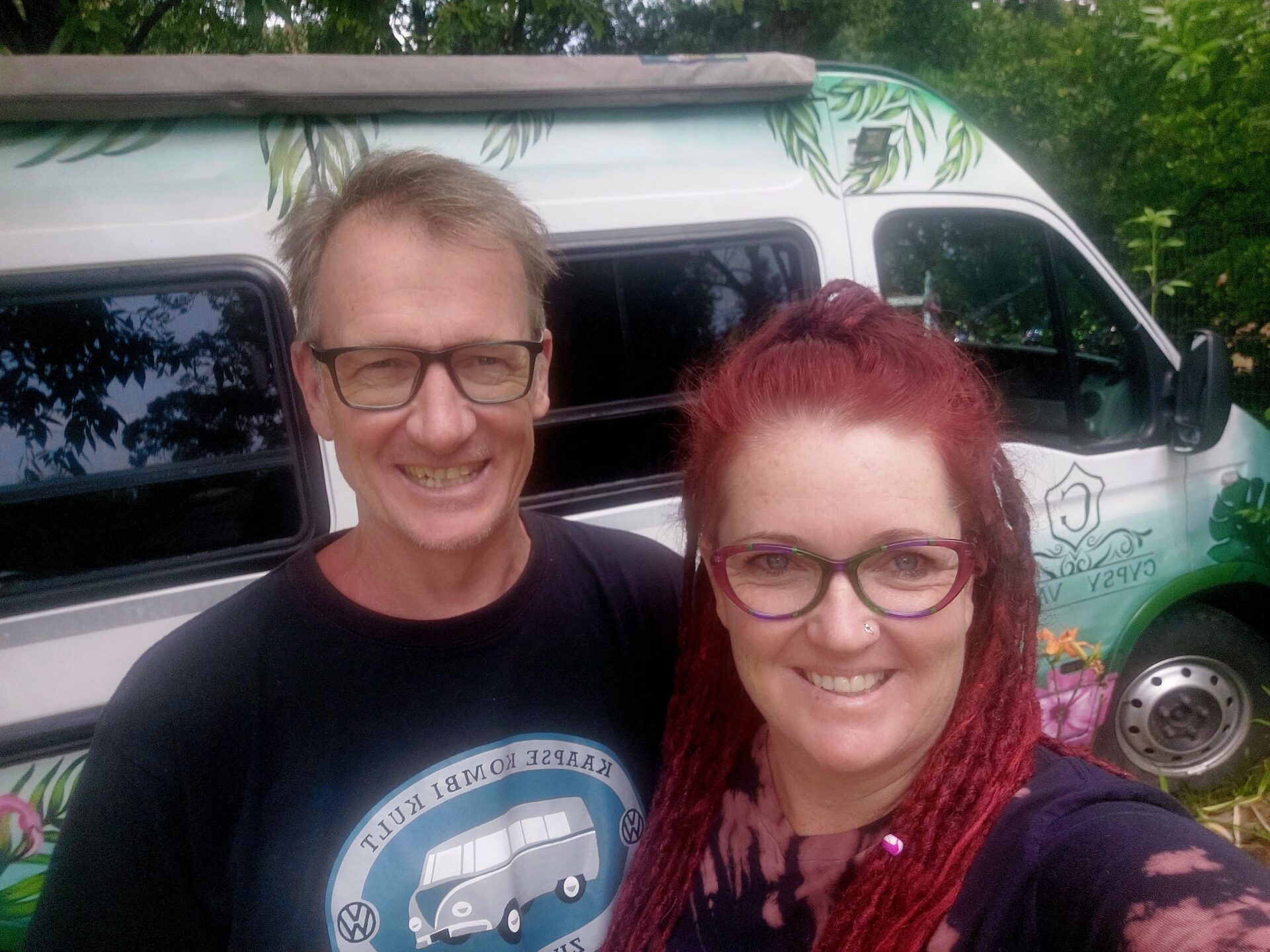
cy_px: 476
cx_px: 635
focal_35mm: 25
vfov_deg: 54.9
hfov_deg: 69.4
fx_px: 917
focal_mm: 3.72
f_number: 2.2
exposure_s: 1/185
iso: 40
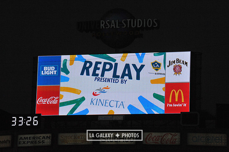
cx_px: 114
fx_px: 1271
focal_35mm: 200
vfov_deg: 6.9
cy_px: 76
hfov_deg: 10.3
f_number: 22
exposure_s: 1/2000
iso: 5000
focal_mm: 200
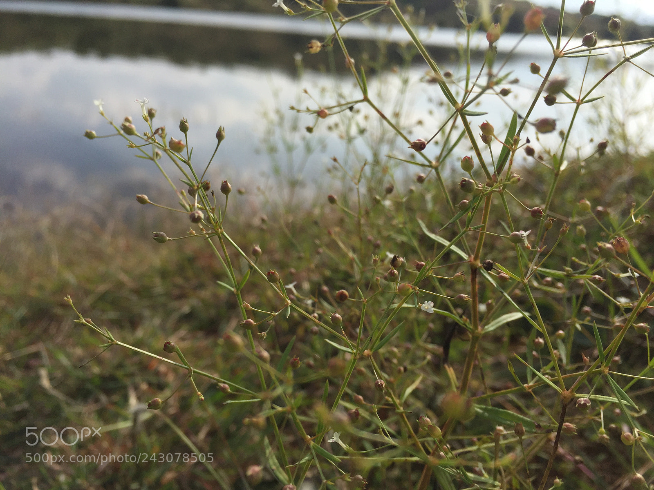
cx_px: 327
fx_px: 548
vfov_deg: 48.2
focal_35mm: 29
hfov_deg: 61.7
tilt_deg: -20.7
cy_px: 245
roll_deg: -5.9
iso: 32
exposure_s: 1/3597
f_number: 2.2
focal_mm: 4.15
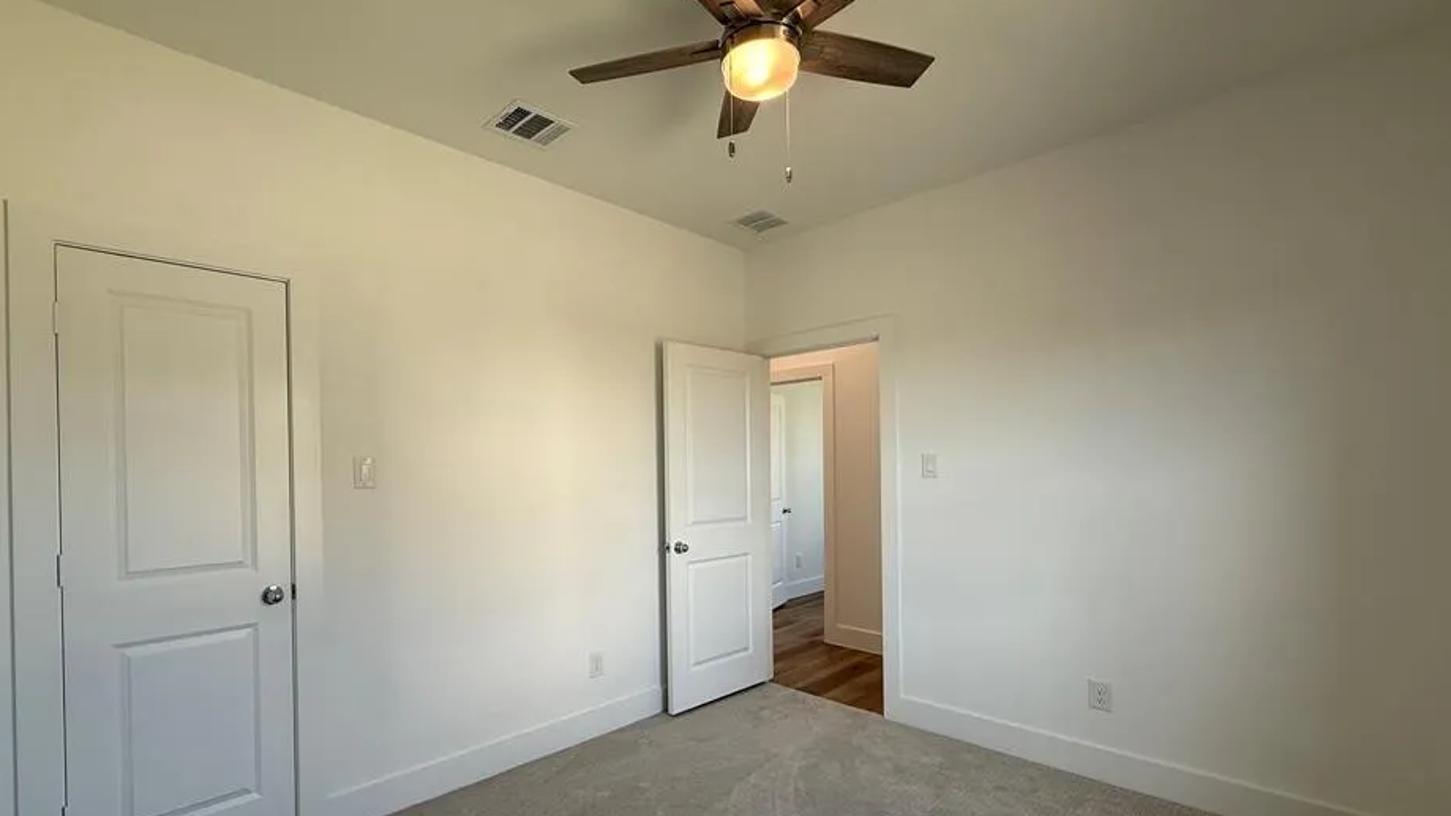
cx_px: 654
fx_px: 654
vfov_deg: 63.6
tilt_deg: +0.4
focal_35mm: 17
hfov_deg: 95.6
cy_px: 469
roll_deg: +0.7
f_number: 2.2
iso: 80
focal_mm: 2.22
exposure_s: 1/120
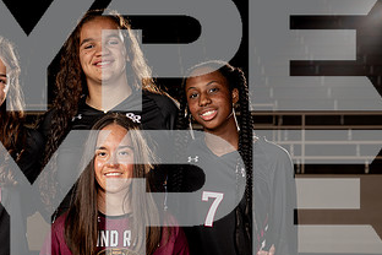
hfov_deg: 21.7
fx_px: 987
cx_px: 82
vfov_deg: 14.6
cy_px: 196
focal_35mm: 93
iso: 100
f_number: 5.6
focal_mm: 50
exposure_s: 1/250
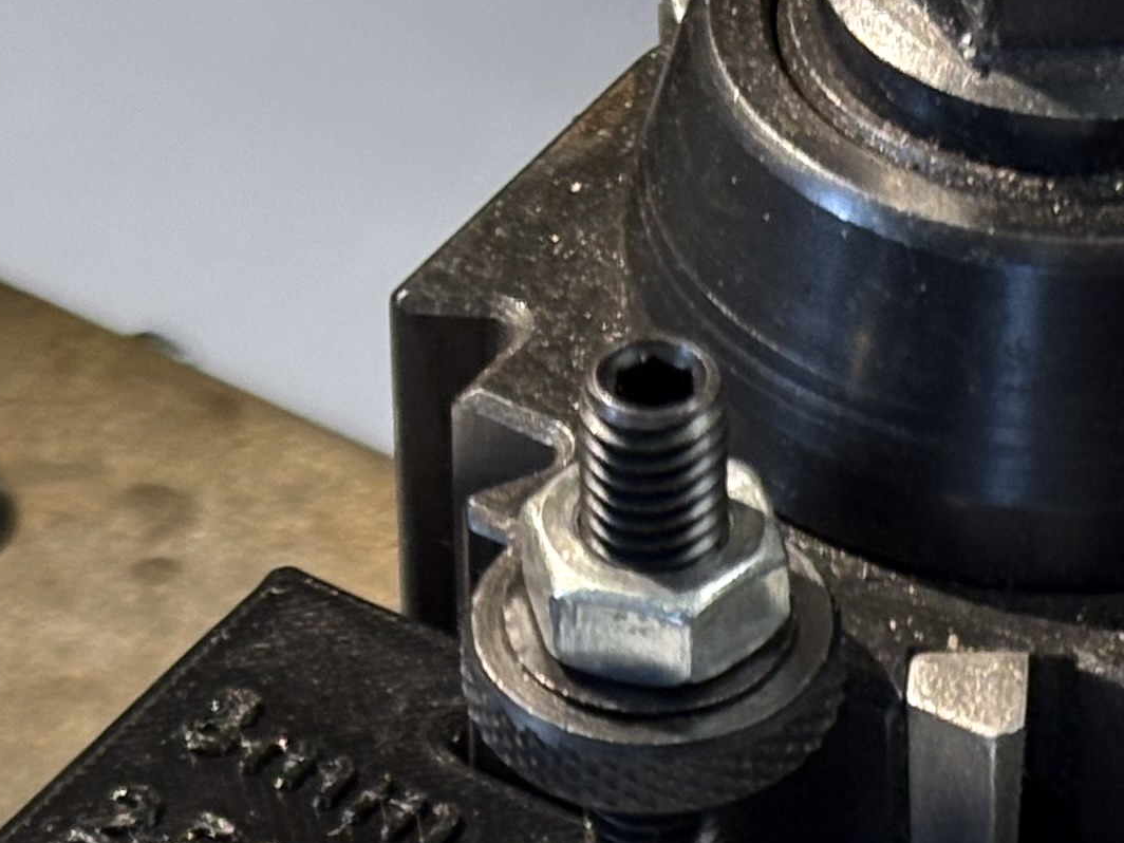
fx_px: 6397
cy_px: 1314
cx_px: 879
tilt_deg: -47.5
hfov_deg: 10.0
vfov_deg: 7.4
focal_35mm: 197
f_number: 1.6
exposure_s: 1/100
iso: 80
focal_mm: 5.96
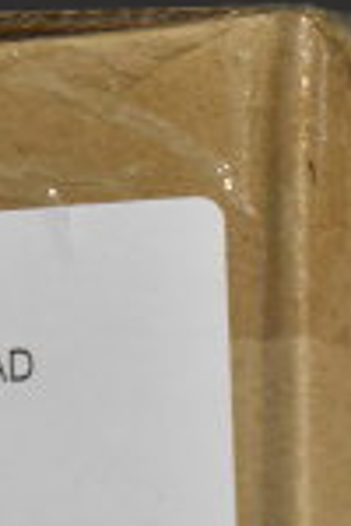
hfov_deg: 4.0
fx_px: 4899
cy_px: 665
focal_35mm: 335
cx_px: 948
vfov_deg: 6.1
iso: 1800
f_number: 5.6
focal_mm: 55
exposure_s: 1/100
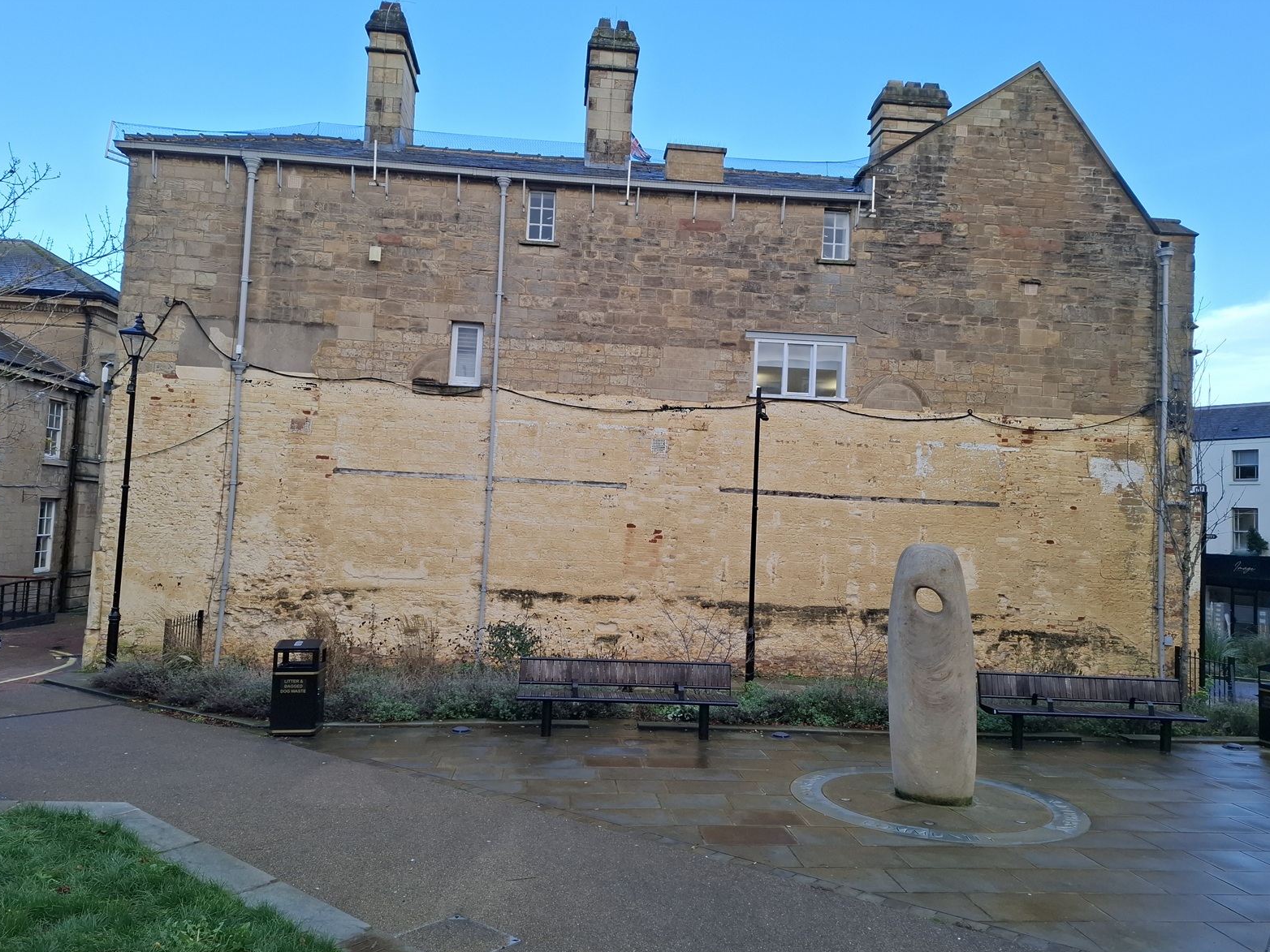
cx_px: 629
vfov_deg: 56.8
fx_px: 881
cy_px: 481
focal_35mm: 24
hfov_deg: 71.6
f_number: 1.8
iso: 50
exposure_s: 1/399
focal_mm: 5.54
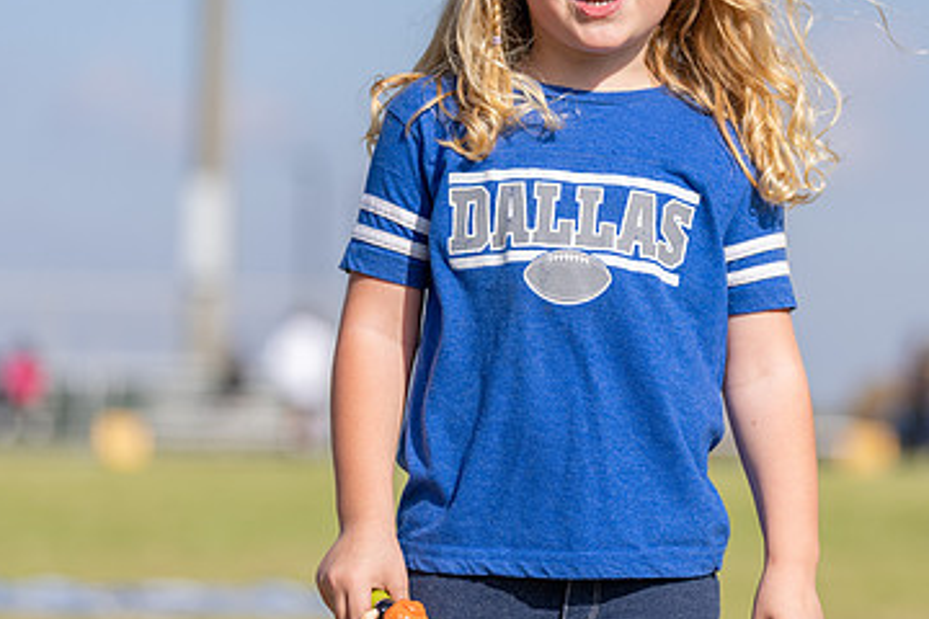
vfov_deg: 8.1
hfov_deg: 12.2
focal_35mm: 169
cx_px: 591
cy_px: 133
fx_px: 4361
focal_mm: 105
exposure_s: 1/2000
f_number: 2.8
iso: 100
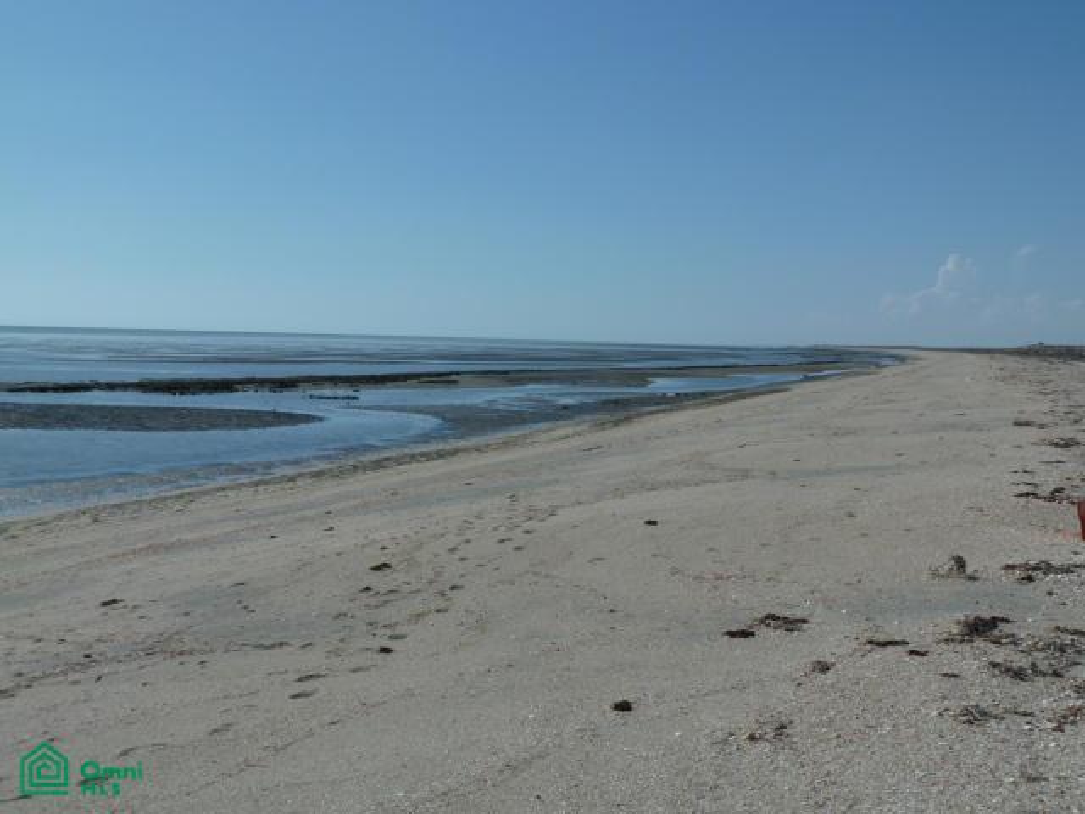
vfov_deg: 36.0
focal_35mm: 40
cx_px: 542
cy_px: 407
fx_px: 1254
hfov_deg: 46.8
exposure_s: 1/1000
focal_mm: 6.5
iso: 80
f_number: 5.6
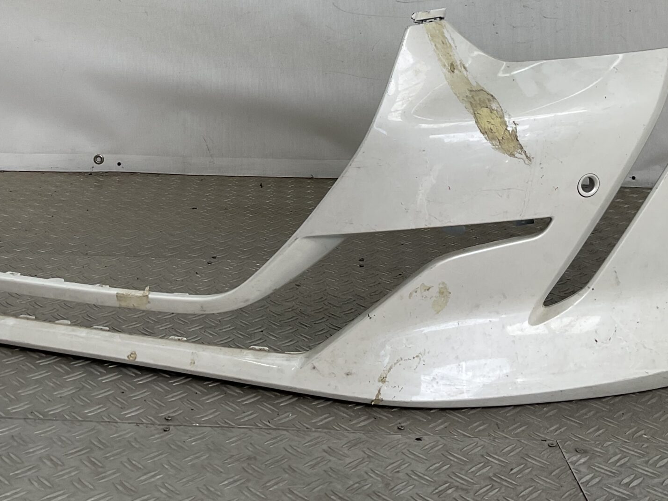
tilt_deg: -7.2
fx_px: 1003
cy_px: 82
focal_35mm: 52
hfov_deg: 36.6
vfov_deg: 27.3
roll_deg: -3.0
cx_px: 258
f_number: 1.8
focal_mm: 3
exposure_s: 1/355
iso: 16
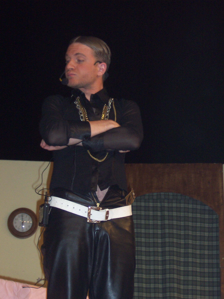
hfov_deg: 13.0
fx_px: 984
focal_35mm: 114
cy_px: 150
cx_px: 112
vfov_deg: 17.3
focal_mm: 17.6
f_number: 4
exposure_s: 1/90
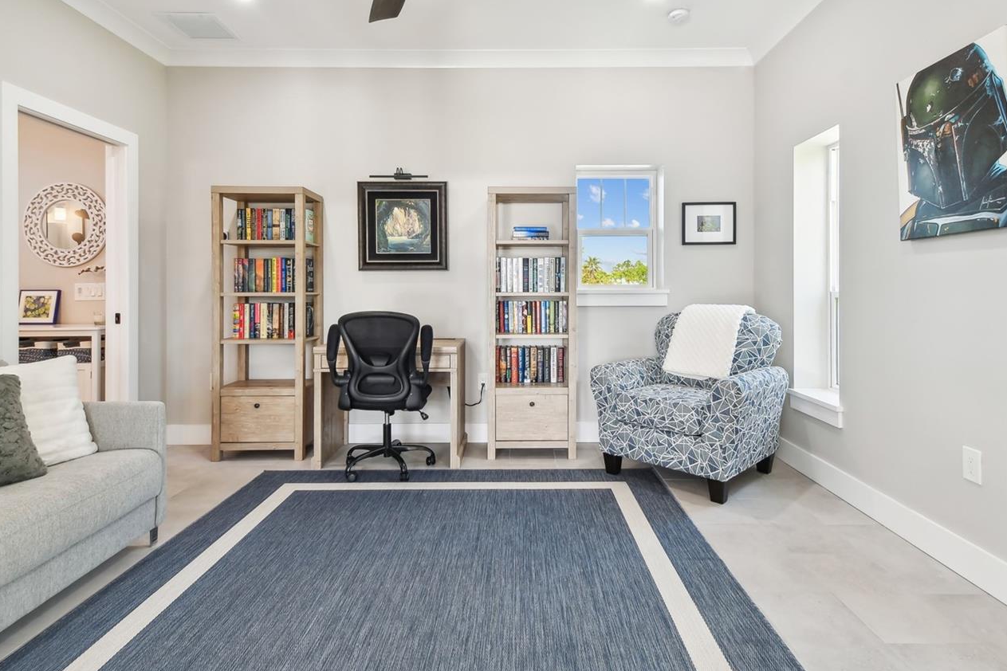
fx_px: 531
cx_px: 515
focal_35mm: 19
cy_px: 308
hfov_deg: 86.9
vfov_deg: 64.5
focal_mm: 10
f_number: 7.1
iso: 100
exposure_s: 1/40
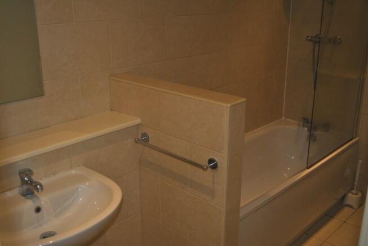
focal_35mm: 36
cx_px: 184
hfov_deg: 53.1
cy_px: 123
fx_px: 368
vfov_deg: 37.0
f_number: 4
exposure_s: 1/60
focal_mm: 24
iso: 200
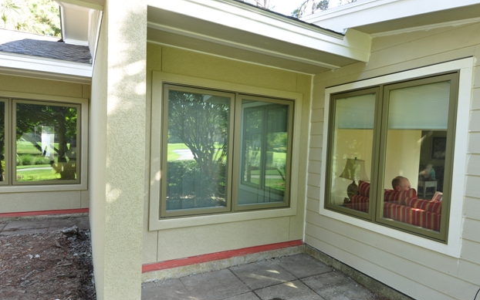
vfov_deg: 55.0
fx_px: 288
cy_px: 163
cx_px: 246
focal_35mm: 22
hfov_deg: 79.6
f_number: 8
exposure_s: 1/25
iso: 200
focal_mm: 14
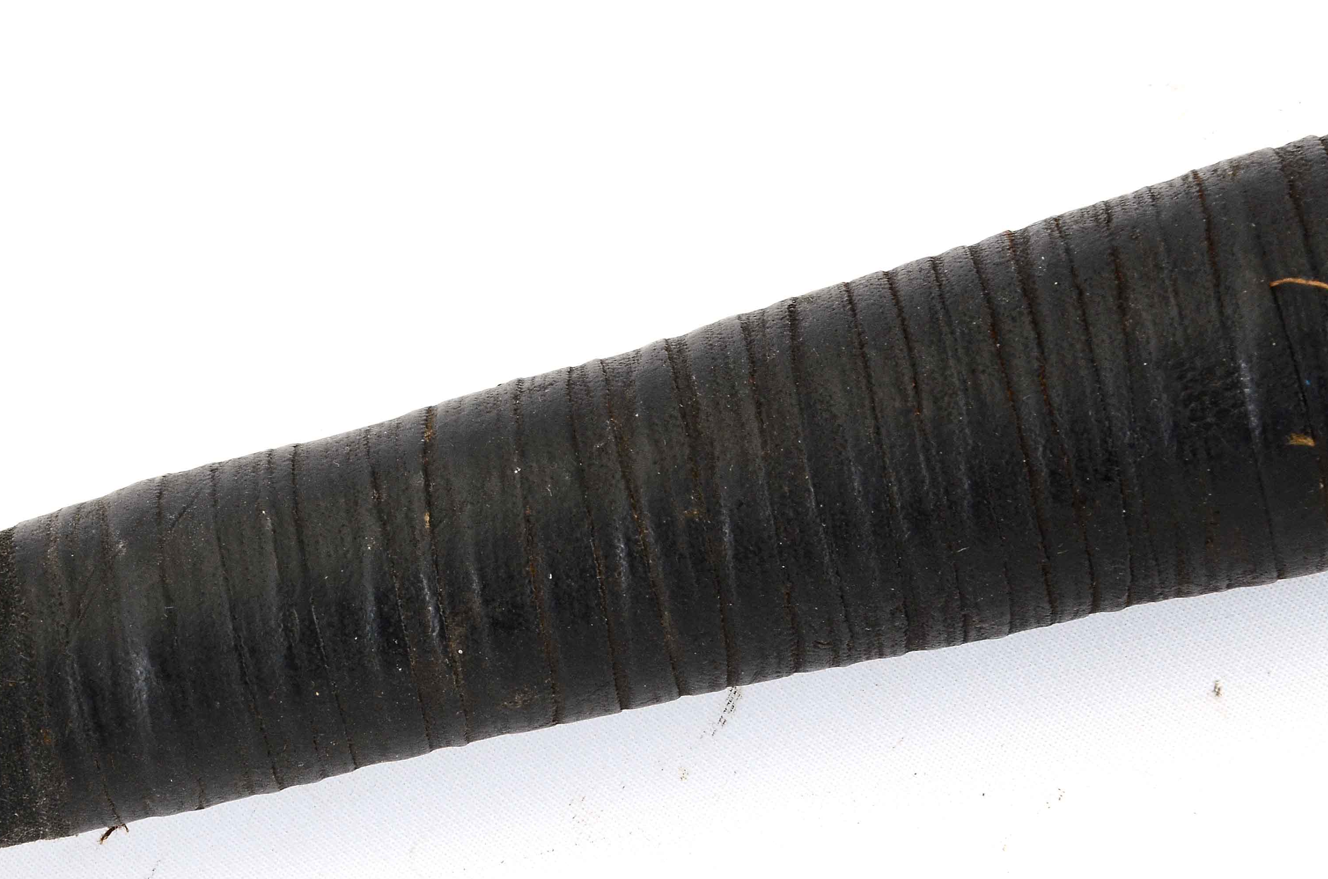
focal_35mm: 196
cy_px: 521
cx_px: 403
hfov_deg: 10.5
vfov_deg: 7.0
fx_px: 7215
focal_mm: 80
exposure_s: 1/80
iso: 400
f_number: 11
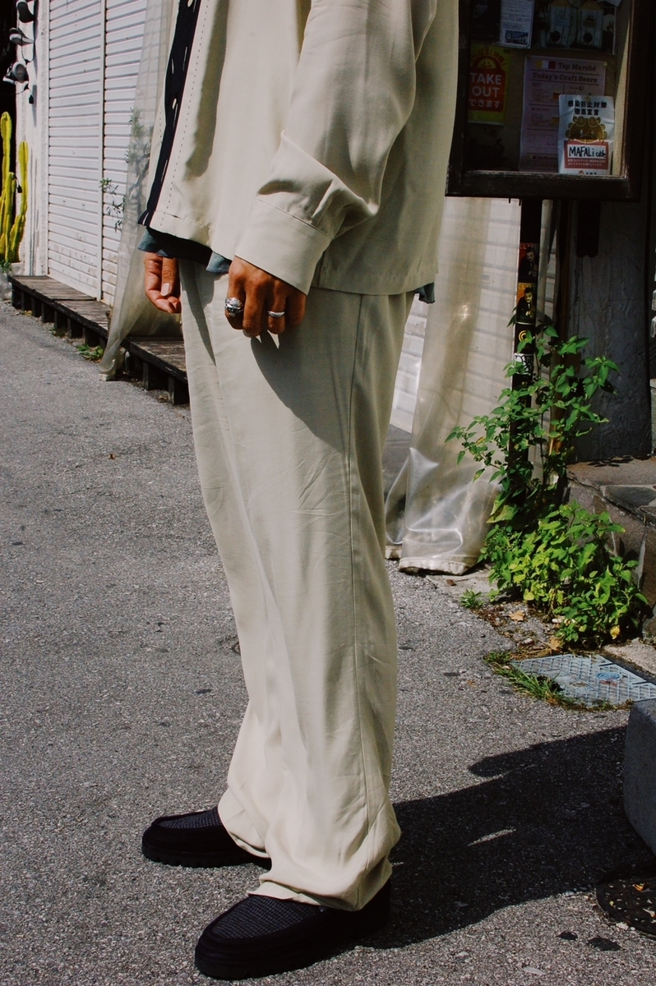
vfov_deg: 37.9
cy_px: 493
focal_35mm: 52
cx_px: 328
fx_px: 1437
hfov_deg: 25.7
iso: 800
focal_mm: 35
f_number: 16
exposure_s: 1/1000
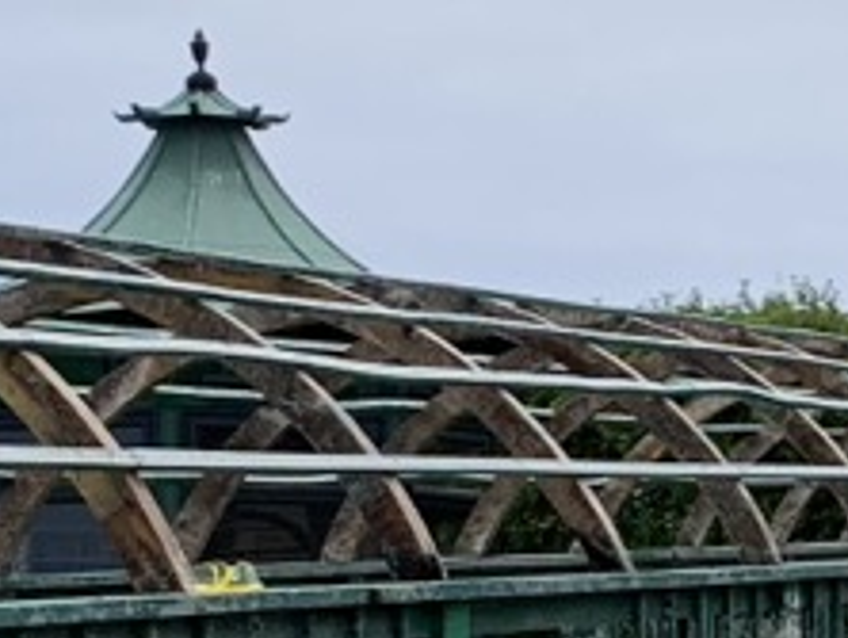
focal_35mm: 187
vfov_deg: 7.9
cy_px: 760
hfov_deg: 9.9
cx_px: 1639
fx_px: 4586
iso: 25
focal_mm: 4.25
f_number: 1.8
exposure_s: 1/3401
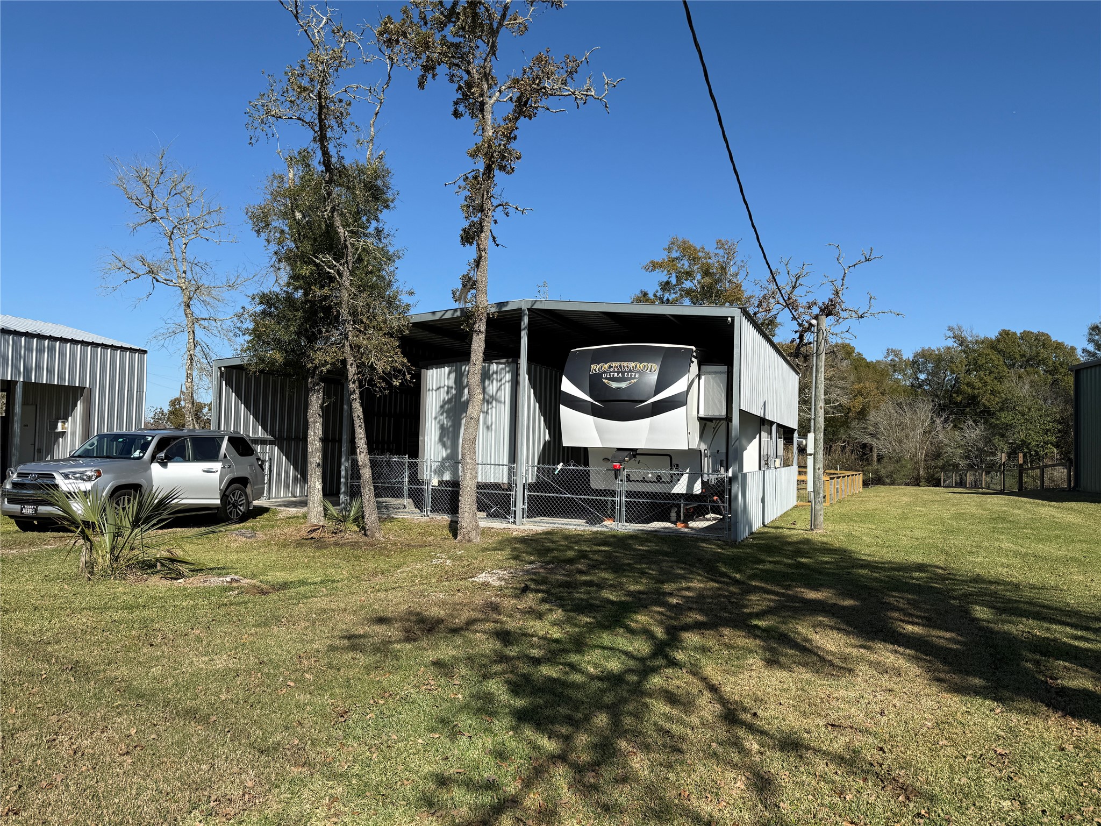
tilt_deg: +1.9
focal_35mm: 24
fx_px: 763
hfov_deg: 71.6
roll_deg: -2.0
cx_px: 550
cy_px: 413
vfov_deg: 56.8
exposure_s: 1/4673
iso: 80
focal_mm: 6.76
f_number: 1.78
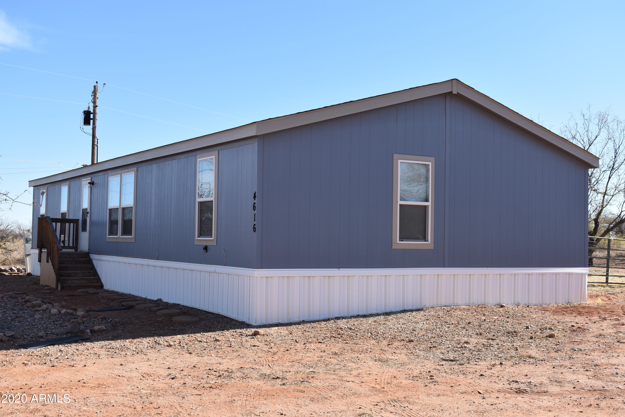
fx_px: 781
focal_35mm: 45
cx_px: 312
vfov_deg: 29.9
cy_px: 208
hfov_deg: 43.6
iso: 110
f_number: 8
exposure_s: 1/250
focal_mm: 30
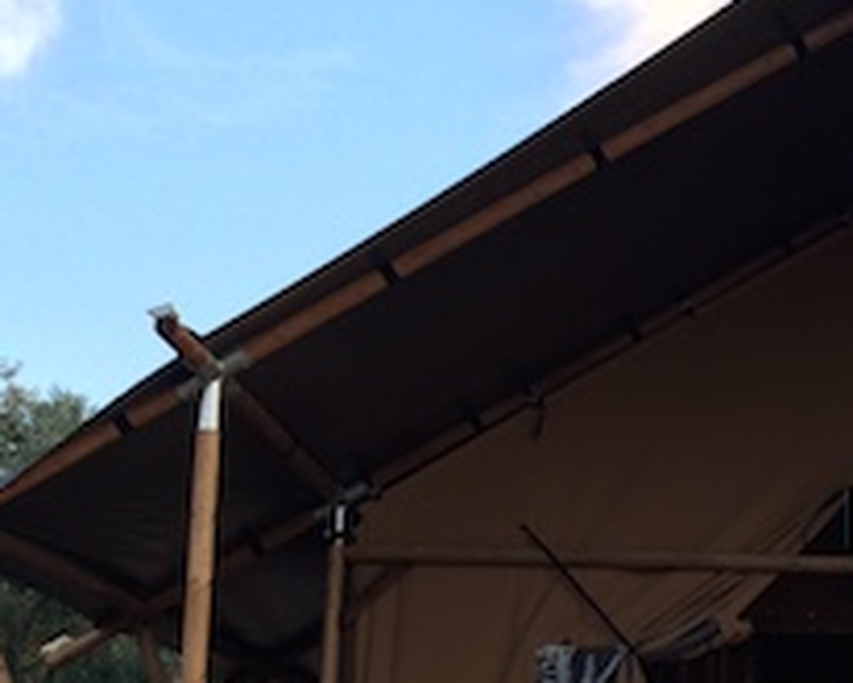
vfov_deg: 19.6
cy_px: 462
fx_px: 1970
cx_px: 872
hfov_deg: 23.3
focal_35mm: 78
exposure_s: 1/100
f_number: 2.2
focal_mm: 4.15
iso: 40
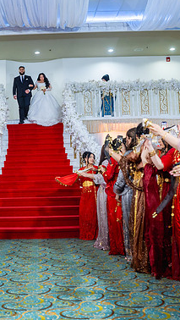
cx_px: 24
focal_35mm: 45
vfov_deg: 45.5
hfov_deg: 25.8
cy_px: 160
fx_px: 381
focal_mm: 28
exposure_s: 1/160
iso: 800
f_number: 2.8
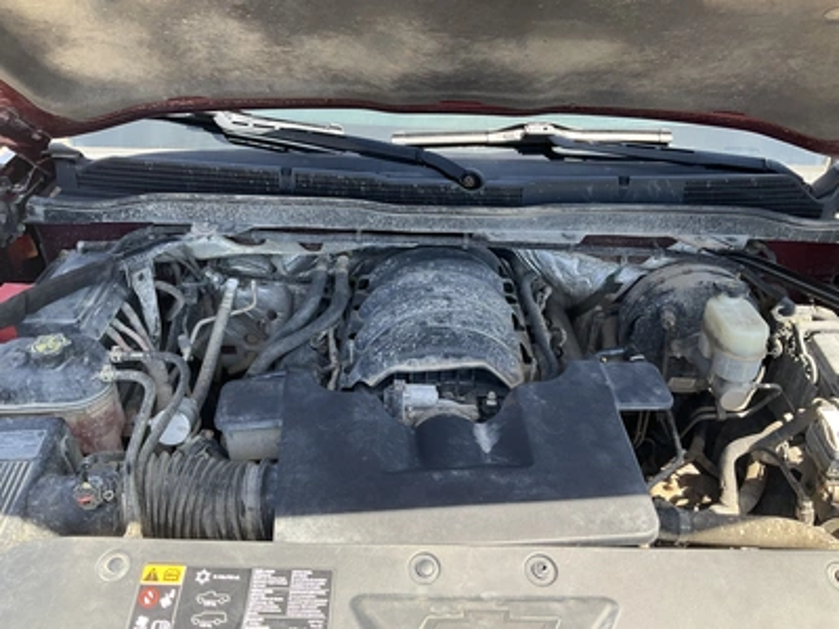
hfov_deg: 61.7
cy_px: 314
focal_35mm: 29
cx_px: 420
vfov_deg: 48.2
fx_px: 703
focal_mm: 3
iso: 20
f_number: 1.8
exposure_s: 1/170
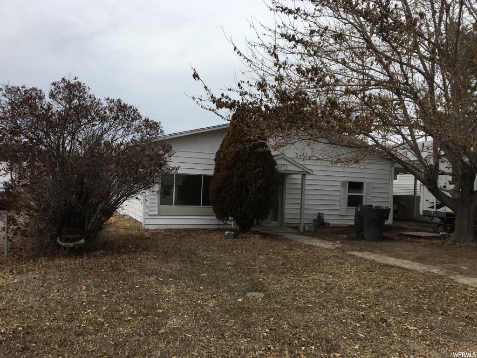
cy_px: 179
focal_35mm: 29
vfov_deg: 48.2
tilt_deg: +0.9
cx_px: 238
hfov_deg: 61.7
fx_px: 400
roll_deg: -3.3
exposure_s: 1/818
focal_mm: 4.15
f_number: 2.2
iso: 25
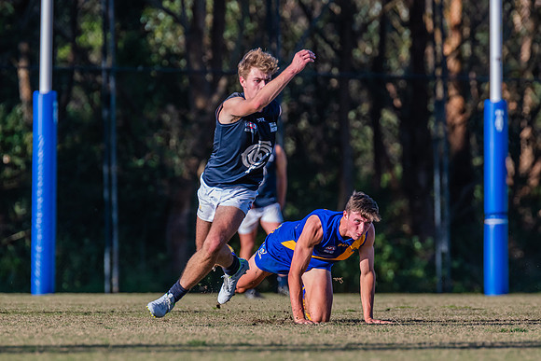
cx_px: 308
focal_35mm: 557
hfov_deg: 3.7
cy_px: 188
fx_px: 8372
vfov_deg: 2.5
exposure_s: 1/2000
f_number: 6.3
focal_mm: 420
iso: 800
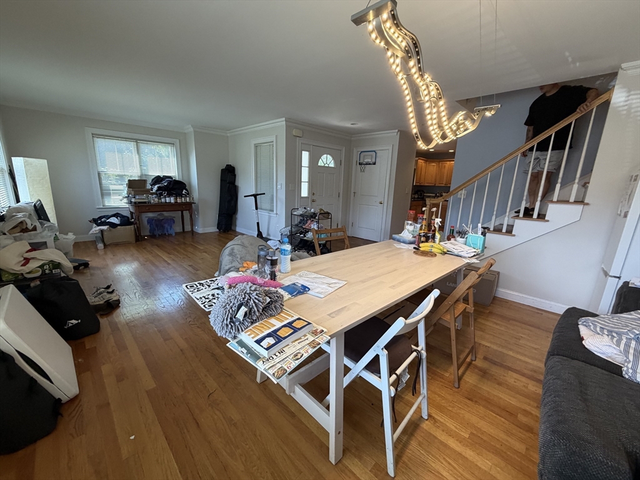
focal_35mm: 14
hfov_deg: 102.1
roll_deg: -1.3
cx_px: 320
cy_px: 240
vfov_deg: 85.7
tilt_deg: -12.4
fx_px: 259
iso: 250
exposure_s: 1/120
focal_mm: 2.22
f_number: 2.2
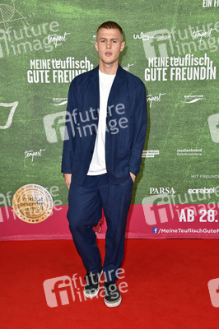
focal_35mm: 48
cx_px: 110
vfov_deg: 41.1
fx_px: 439
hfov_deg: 28.0
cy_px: 164
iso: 500
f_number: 5.6
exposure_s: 1/160
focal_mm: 48
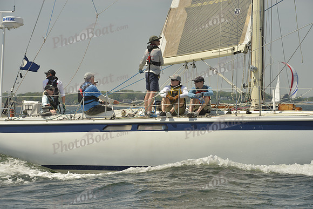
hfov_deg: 17.6
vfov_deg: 11.8
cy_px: 104
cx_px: 156
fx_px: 1009
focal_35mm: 116
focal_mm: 116
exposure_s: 1/1250
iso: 200
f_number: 8
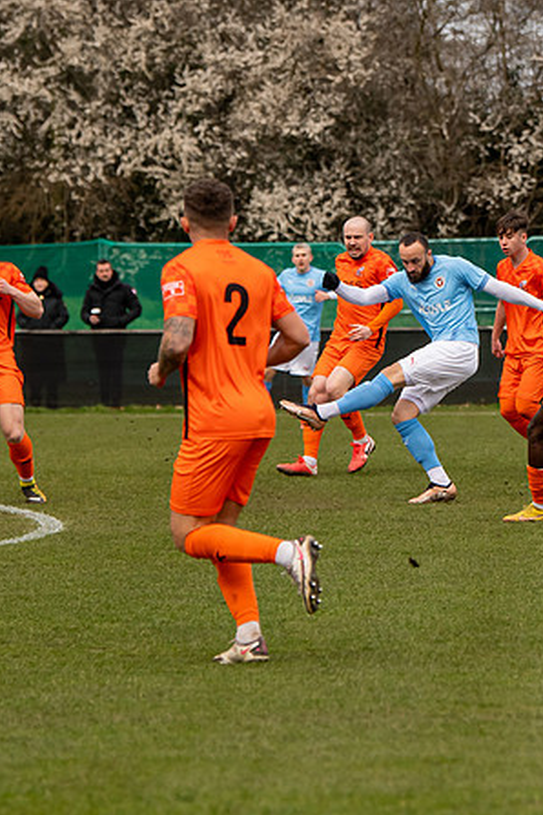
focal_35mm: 295
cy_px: 336
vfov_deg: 7.0
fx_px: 6674
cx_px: 437
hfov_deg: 4.7
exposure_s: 1/1600
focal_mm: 130
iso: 500
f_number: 4
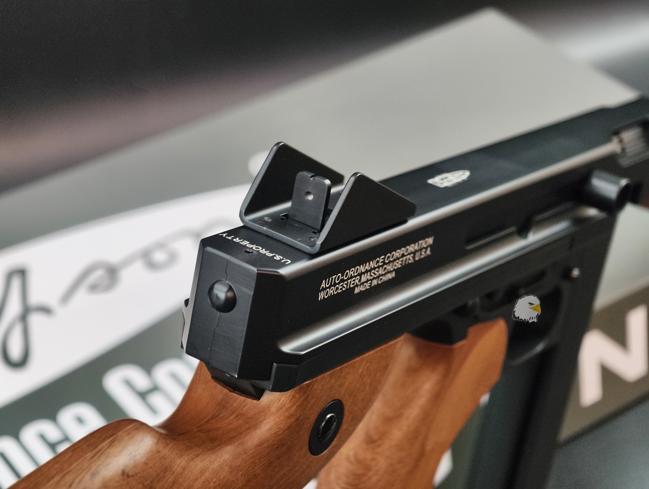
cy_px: 244
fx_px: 1596
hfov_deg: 23.0
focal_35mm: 85
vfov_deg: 17.4
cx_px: 324
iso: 750
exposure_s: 1/30
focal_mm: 22.48
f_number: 2.67
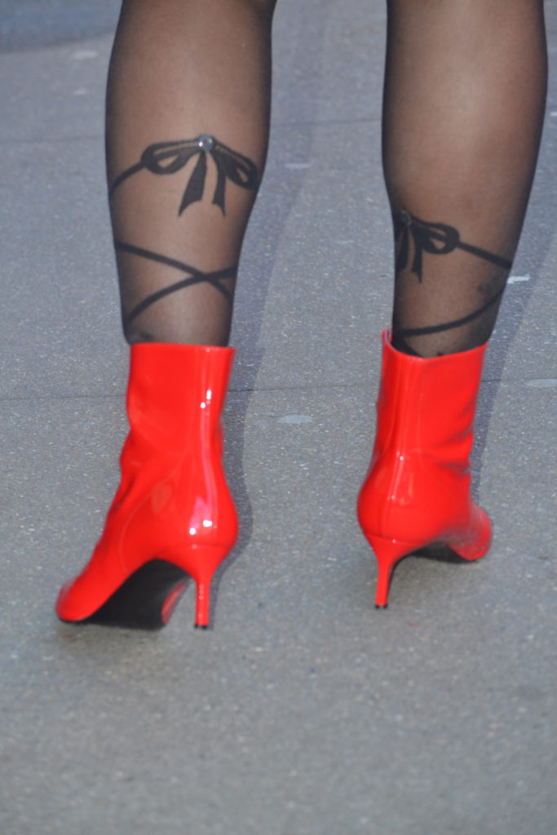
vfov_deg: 15.2
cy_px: 418
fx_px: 3132
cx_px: 278
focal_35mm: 135
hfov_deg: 10.2
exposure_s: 1/60
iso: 800
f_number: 8
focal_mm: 90
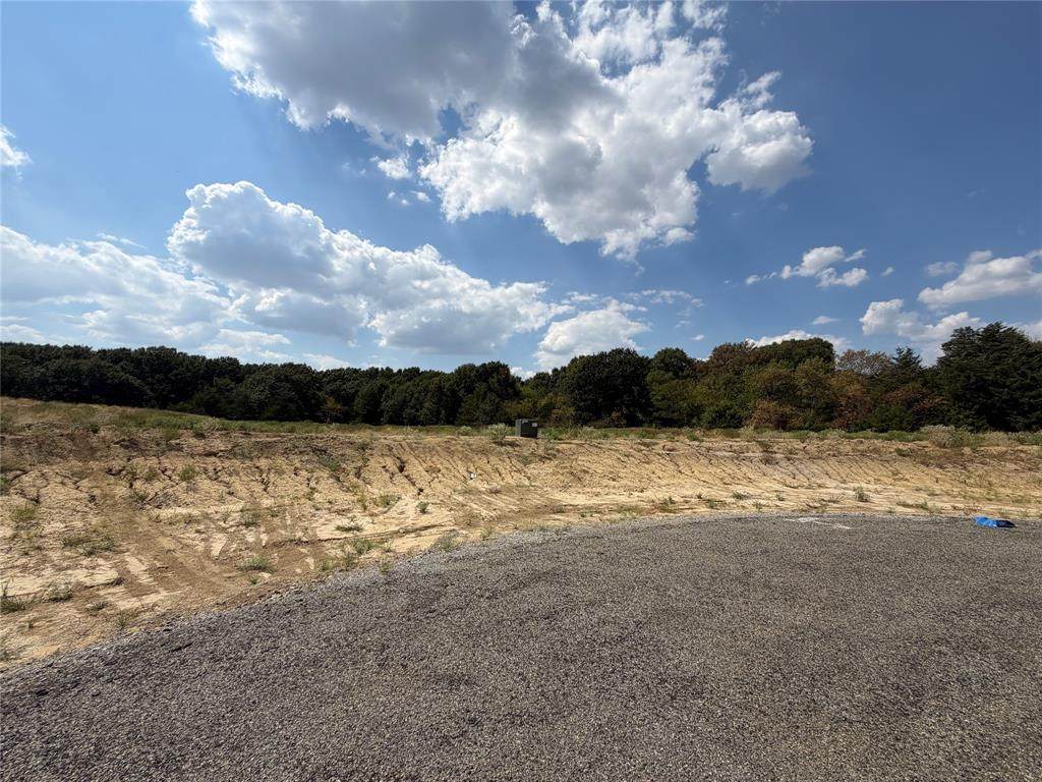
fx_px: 421
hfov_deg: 102.1
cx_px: 521
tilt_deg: +5.3
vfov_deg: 85.7
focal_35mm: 14
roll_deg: -1.3
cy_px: 391
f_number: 2.2
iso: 20
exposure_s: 1/1795
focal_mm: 2.22
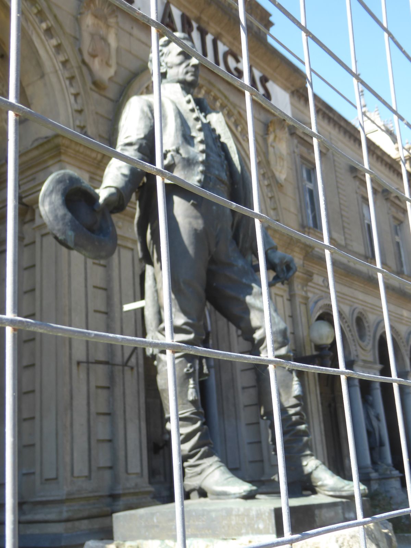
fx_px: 728
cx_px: 206
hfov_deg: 31.5
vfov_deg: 41.2
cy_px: 274
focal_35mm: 46
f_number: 3.9
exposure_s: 1/125
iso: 80
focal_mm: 7.8
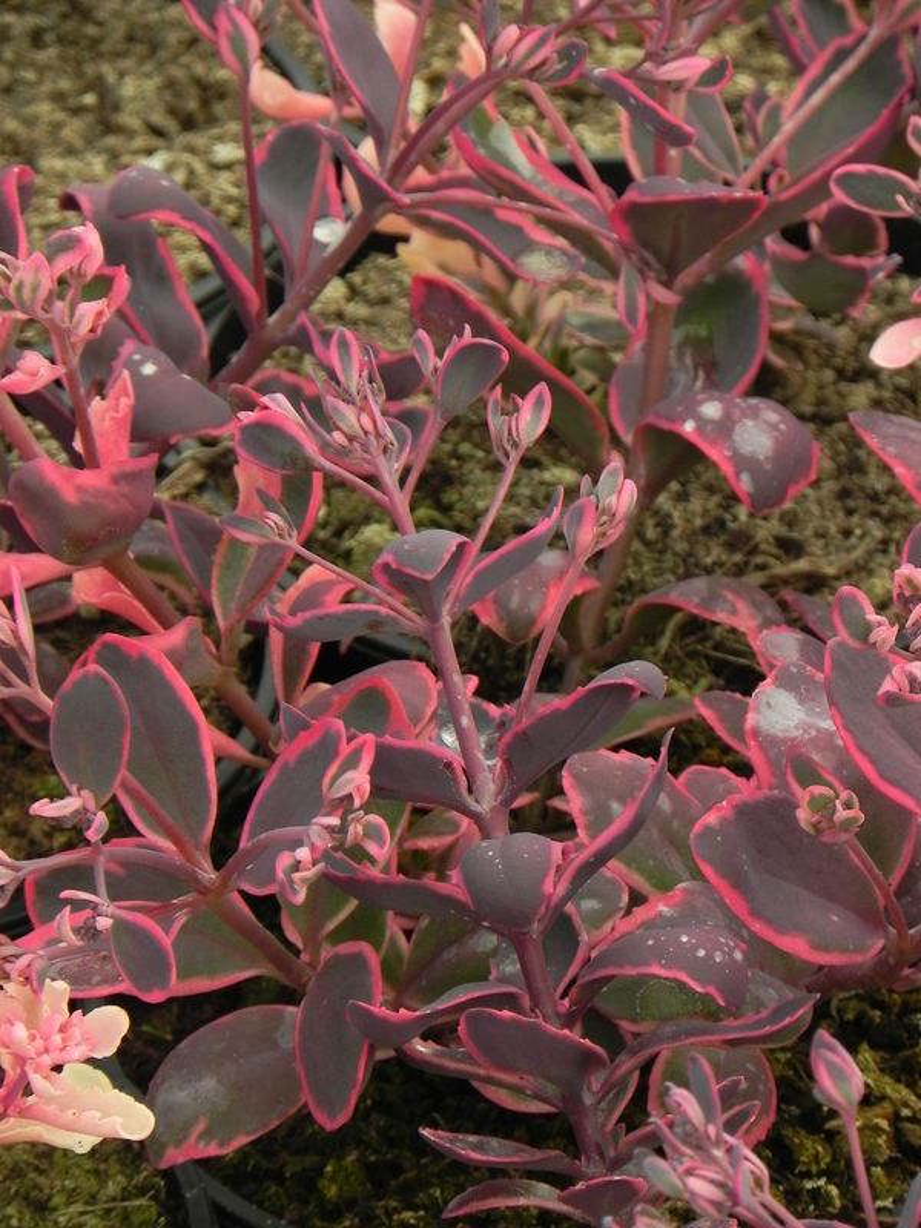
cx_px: 460
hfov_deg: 4.4
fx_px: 11955
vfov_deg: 5.9
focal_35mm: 337
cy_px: 614
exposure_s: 1/250
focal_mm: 59.9
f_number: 5
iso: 160
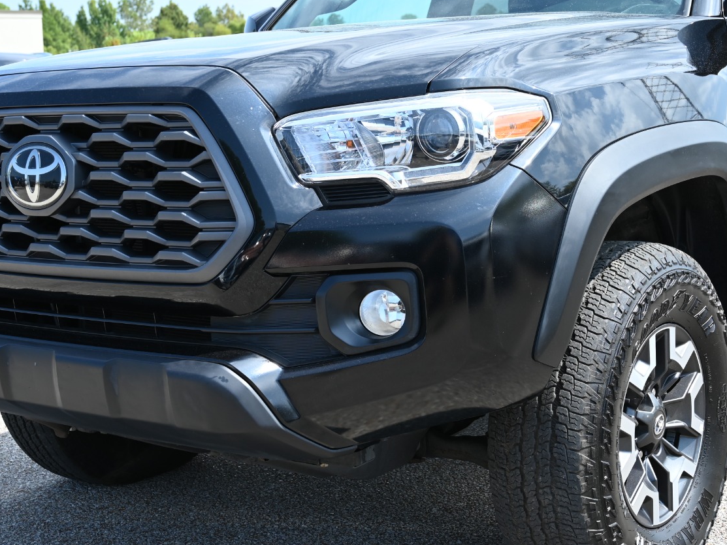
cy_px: 251
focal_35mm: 58
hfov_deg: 33.1
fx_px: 1218
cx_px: 436
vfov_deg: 25.2
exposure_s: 1/250
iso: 140
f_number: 5.6
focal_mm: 35
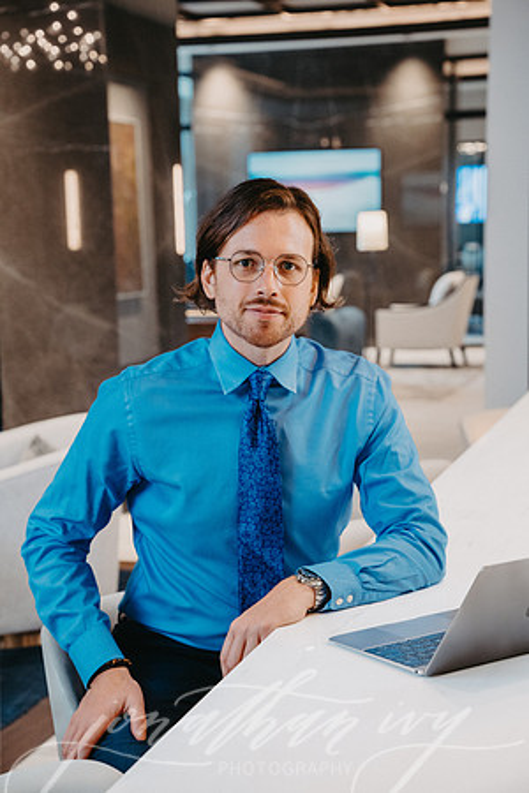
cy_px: 396
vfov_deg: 29.7
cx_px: 264
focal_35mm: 68
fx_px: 1499
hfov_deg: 20.0
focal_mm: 68
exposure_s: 1/100
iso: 1600
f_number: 5
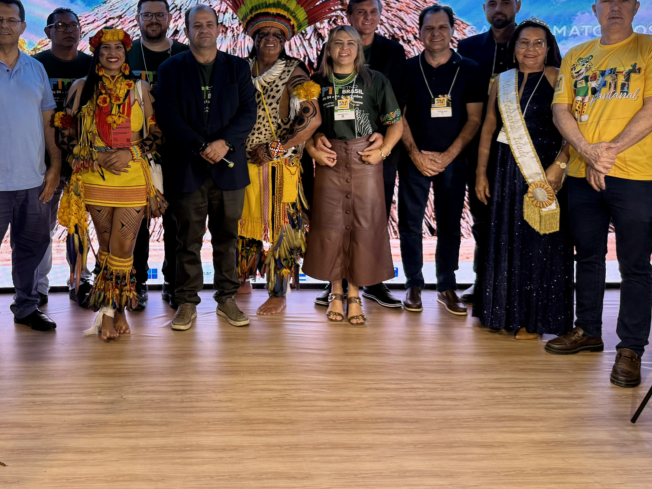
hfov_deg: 47.0
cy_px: 146
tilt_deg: -6.1
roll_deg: +0.2
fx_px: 735
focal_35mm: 39
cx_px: 210
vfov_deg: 36.3
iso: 200
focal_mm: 6.76
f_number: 1.78
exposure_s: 1/89
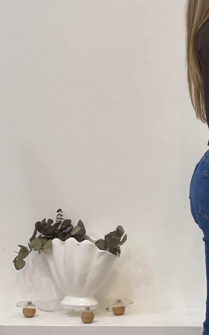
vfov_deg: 18.9
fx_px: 1003
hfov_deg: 11.7
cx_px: 243
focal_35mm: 110
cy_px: 189
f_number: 2
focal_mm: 6
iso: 80
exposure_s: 1/100
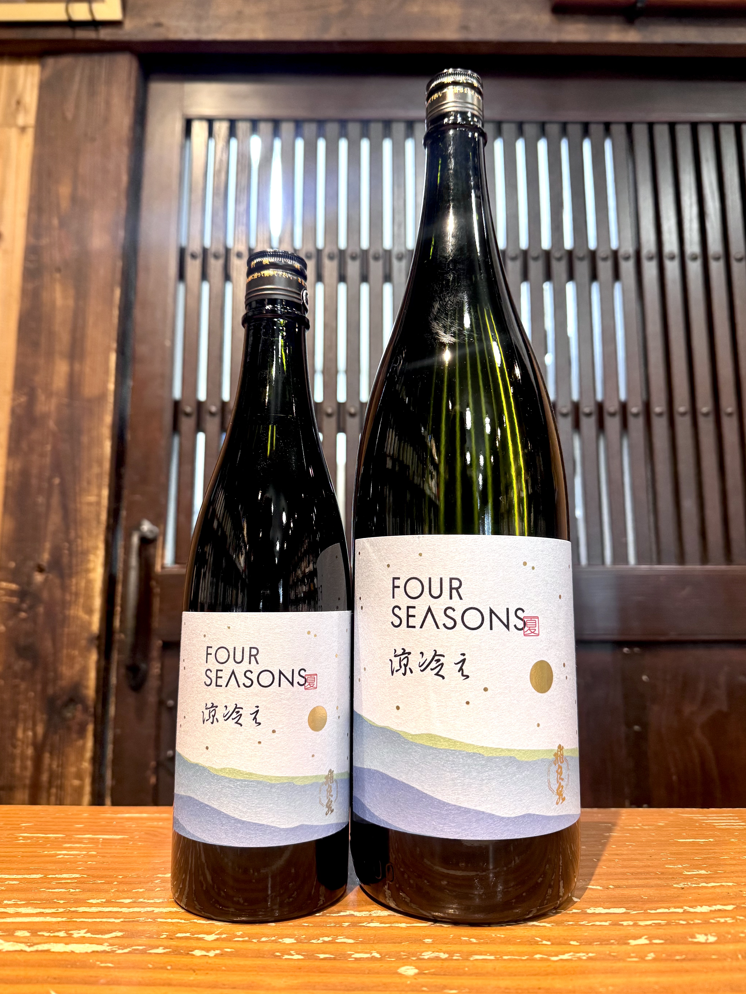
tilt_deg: +8.6
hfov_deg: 54.9
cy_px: 479
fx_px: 718
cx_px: 367
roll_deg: +0.0
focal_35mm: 25
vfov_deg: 69.4
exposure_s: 1/50
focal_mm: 6.76
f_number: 1.78
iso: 250
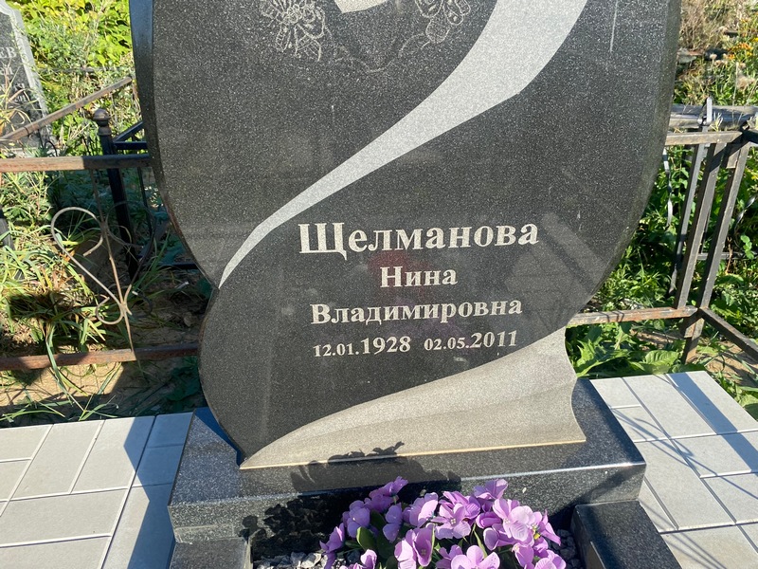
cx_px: 379
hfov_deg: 67.3
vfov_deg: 53.1
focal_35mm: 26
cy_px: 284
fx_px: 569
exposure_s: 1/1258
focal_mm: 4.25
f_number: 1.8
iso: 32
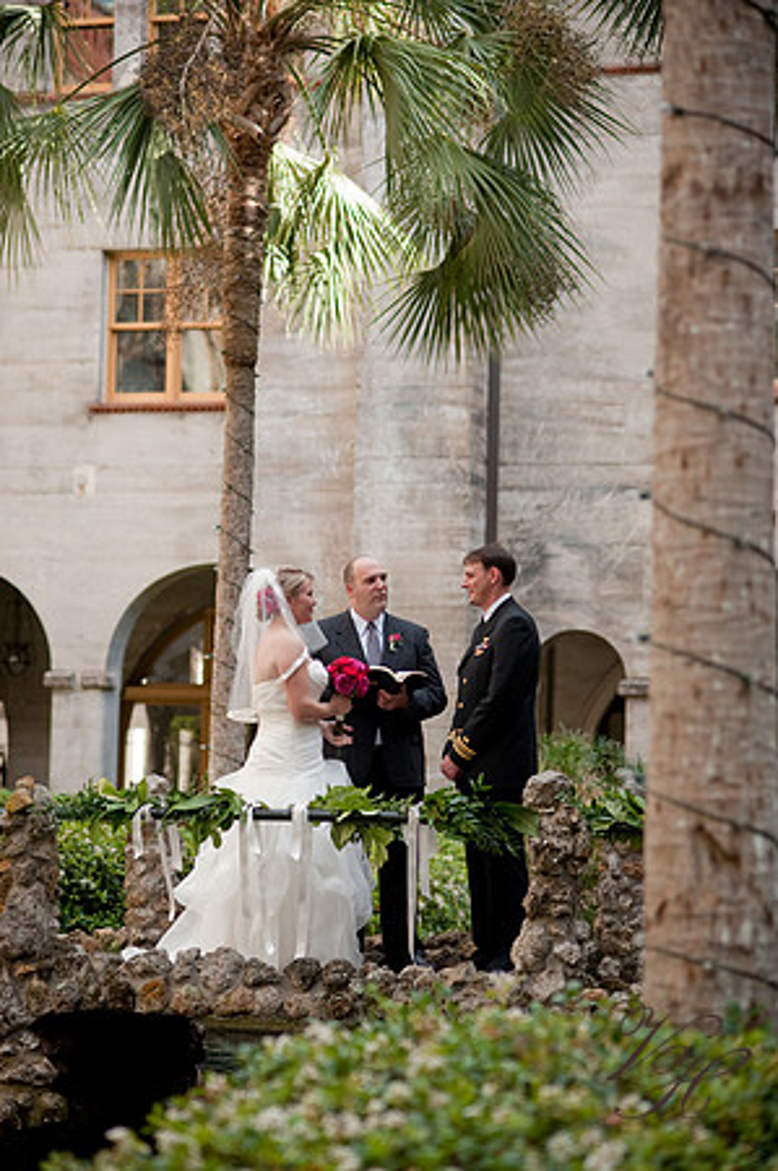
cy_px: 586
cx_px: 389
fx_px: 2762
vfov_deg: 23.9
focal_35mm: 85
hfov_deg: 16.0
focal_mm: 85
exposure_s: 1/1000
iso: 400
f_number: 2.8
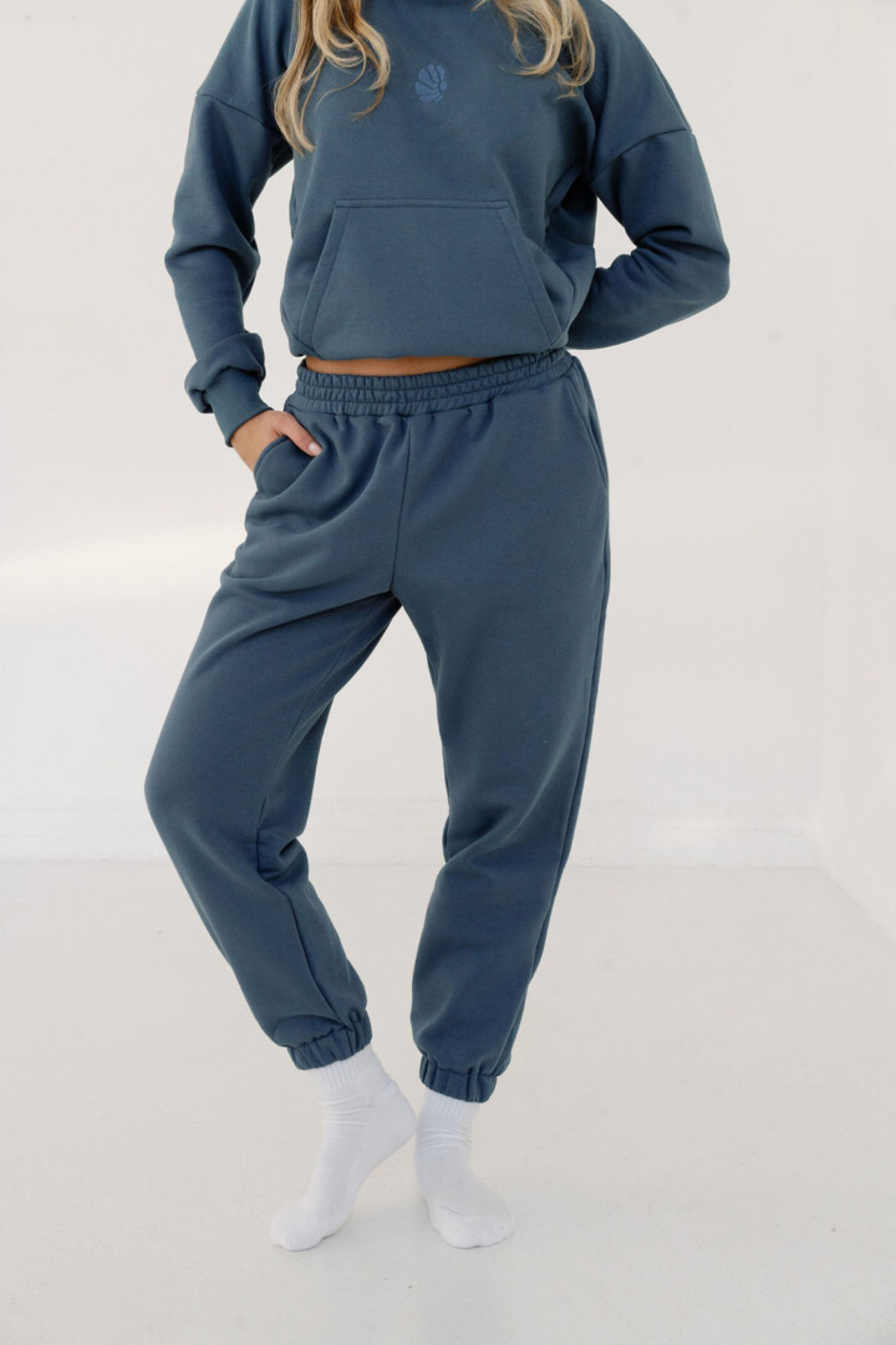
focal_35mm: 55
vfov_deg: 36.2
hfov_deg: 24.6
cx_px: 448
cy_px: 672
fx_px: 2053
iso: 1250
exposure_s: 1/100
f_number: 9
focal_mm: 55
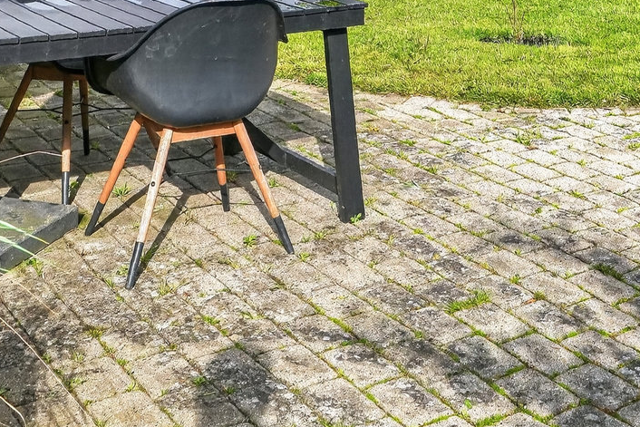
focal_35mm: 58
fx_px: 1031
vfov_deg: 20.5
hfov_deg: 33.5
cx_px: 509
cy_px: -189
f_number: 8
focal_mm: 16
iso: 500
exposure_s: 1/500
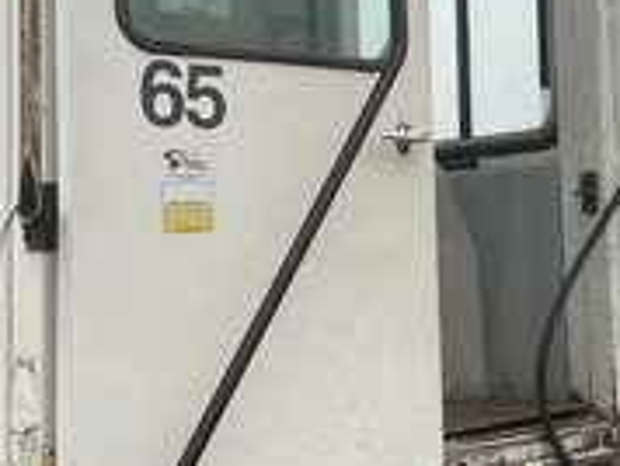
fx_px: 1166
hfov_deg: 29.5
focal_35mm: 65
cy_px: 143
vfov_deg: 22.5
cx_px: 439
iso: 25
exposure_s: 1/465
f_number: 1.8
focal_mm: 3
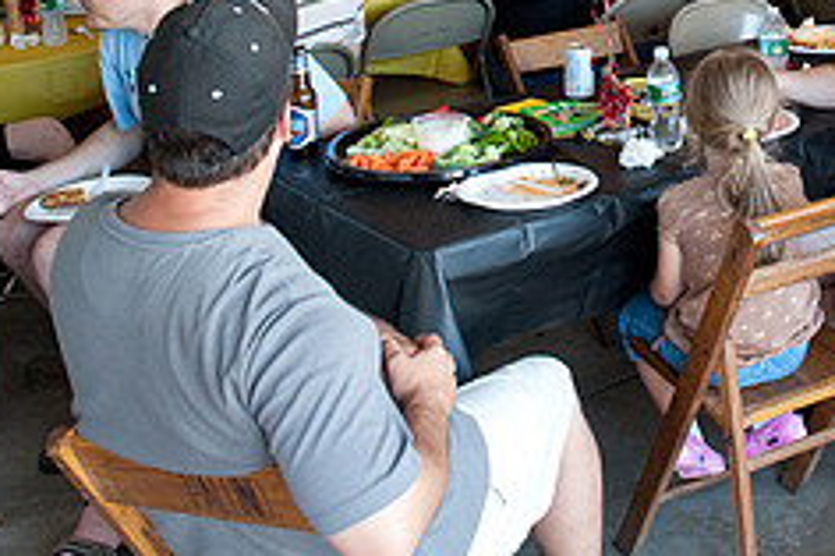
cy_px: -113
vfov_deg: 21.3
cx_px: 754
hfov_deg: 32.3
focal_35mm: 59
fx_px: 1367
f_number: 5.6
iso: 2500
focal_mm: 24
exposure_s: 1/250
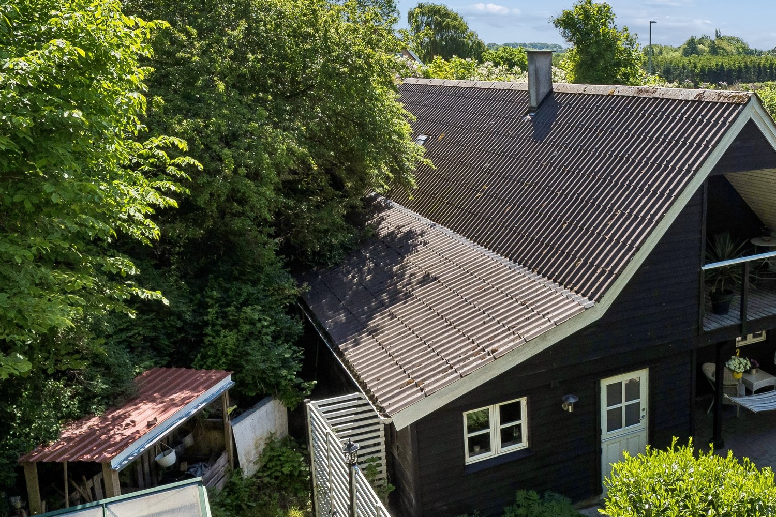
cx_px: 601
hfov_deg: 48.8
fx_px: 808
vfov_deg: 35.5
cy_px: 262
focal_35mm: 38
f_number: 8
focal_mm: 12.5
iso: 250
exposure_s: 1/640
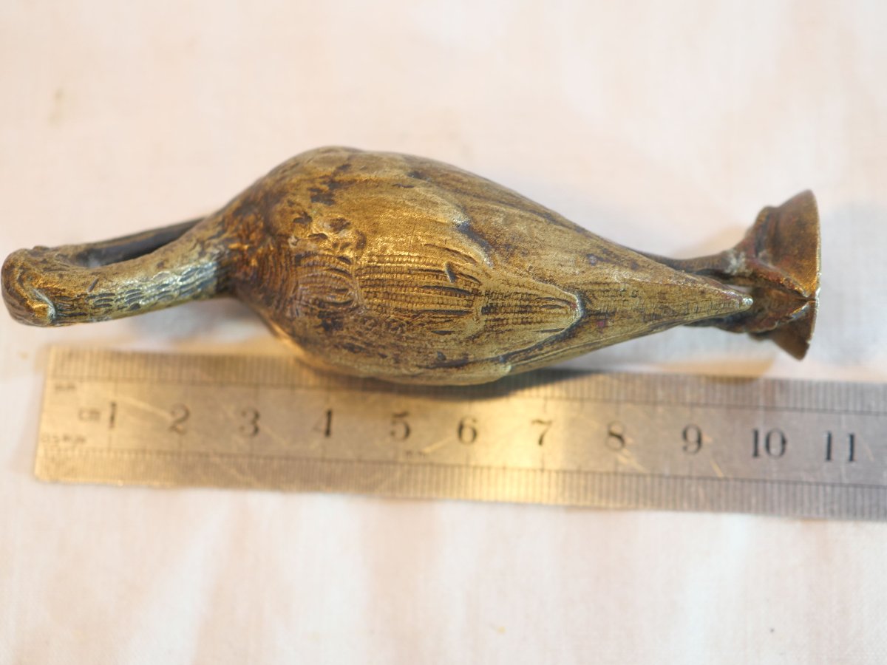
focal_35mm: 60
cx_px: 444
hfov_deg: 32.2
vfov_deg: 24.4
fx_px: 1537
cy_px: 332
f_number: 3.5
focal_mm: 30
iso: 400
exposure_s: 1/125
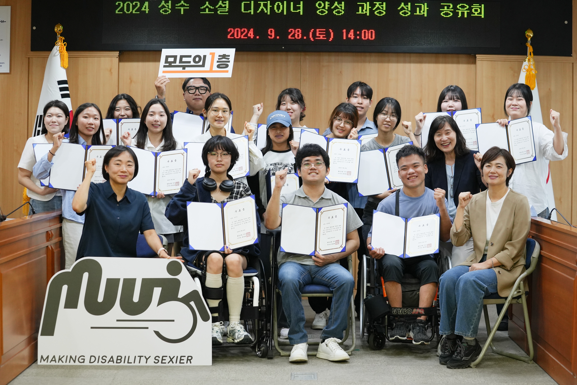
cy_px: 192
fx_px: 1122
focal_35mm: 70
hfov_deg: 28.8
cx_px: 288
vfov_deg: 19.5
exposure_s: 1/160
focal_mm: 70
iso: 2000
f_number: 4
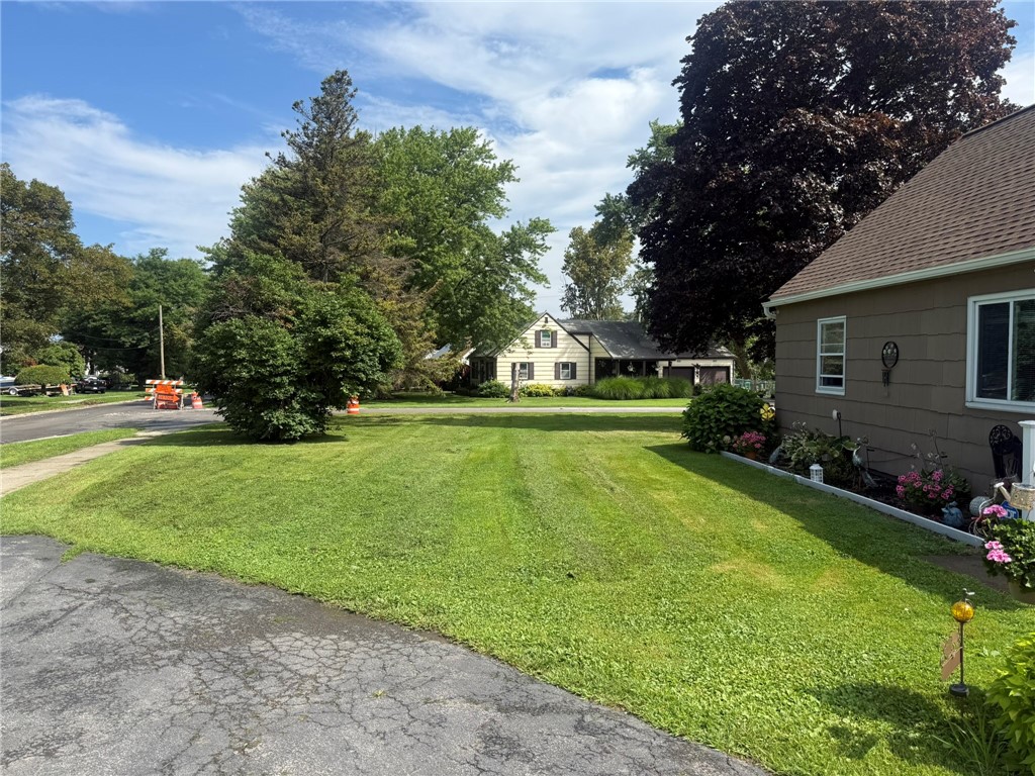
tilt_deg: -1.8
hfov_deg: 71.6
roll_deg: -0.7
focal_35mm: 24
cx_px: 518
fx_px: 718
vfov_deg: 56.8
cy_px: 388
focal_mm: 6.76
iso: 80
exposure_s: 1/3759
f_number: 1.78
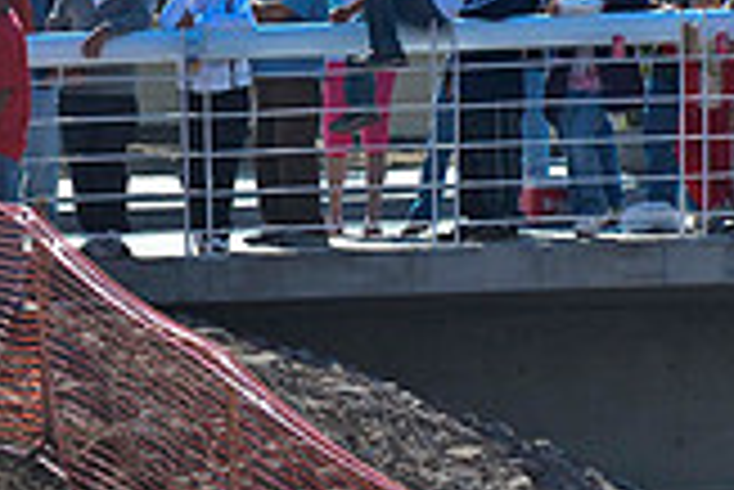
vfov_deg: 1.1
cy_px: 261
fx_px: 24651
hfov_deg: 1.7
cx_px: -518
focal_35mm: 1208
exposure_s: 1/640
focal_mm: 340
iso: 640
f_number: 9
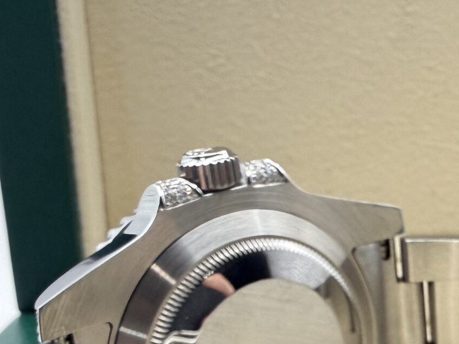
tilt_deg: -23.3
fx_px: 955
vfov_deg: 18.8
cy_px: 457
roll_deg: -0.3
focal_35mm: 72
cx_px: 398
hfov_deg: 26.3
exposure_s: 1/101
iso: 200
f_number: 2.2
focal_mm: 2.22
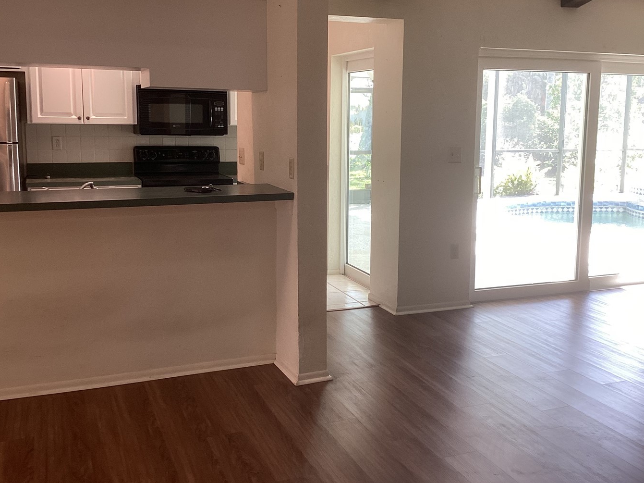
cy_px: 208
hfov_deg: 50.1
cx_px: 333
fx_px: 688
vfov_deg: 38.6
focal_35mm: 37
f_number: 2.4
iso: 50
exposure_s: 1/60
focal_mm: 3.3
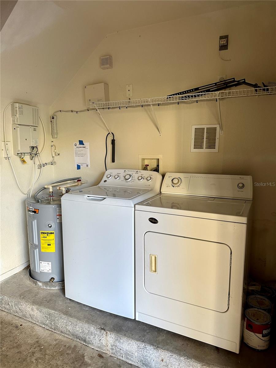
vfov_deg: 71.6
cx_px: 138
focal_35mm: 24
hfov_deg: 56.8
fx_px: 255
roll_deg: +0.5
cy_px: 184
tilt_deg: -9.7
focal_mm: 6.86
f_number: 1.78
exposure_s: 1/121
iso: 160
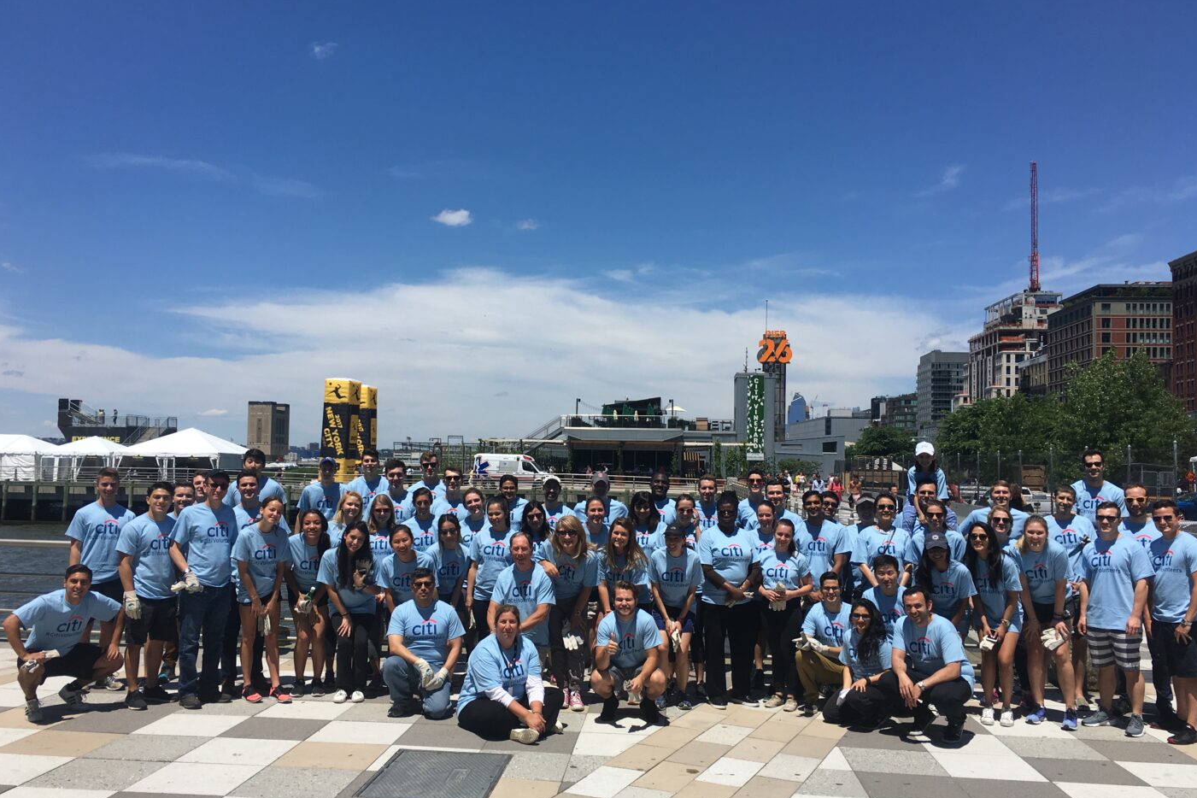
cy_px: 444
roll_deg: -0.6
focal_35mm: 31
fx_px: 1031
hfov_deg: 60.3
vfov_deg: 42.3
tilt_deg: +2.8
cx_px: 584
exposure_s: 1/2747
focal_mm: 4.15
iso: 25
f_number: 2.2
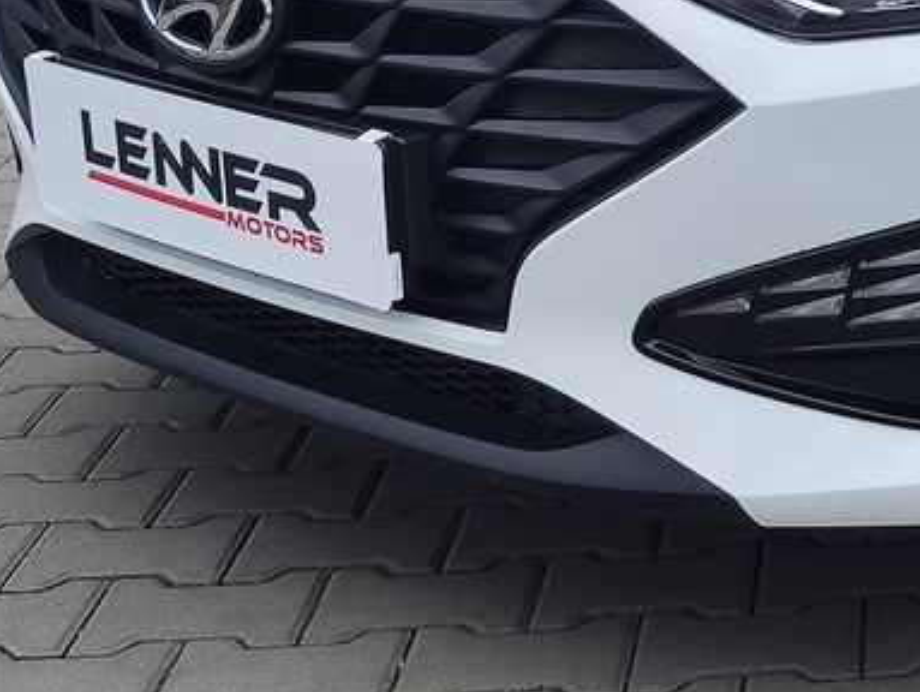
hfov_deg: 23.6
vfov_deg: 19.7
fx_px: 1915
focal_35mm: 72
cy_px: -43
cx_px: 1215
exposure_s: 1/742
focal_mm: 7.01
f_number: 1.69
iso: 50
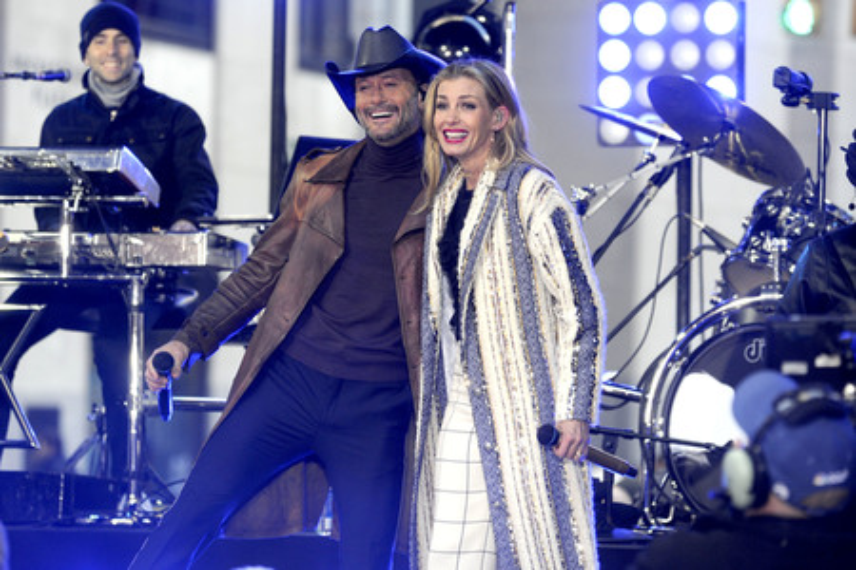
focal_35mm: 200
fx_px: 4755
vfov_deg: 6.9
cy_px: 285
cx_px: 428
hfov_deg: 10.3
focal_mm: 200
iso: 1250
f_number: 5
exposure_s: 1/500
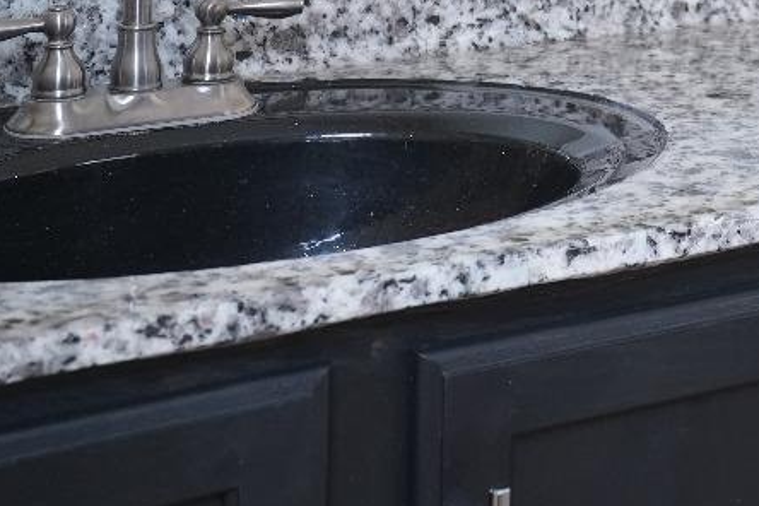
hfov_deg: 19.6
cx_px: 918
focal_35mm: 98
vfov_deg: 13.0
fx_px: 2066
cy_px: -301
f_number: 4
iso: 1250
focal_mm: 29
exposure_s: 1/30
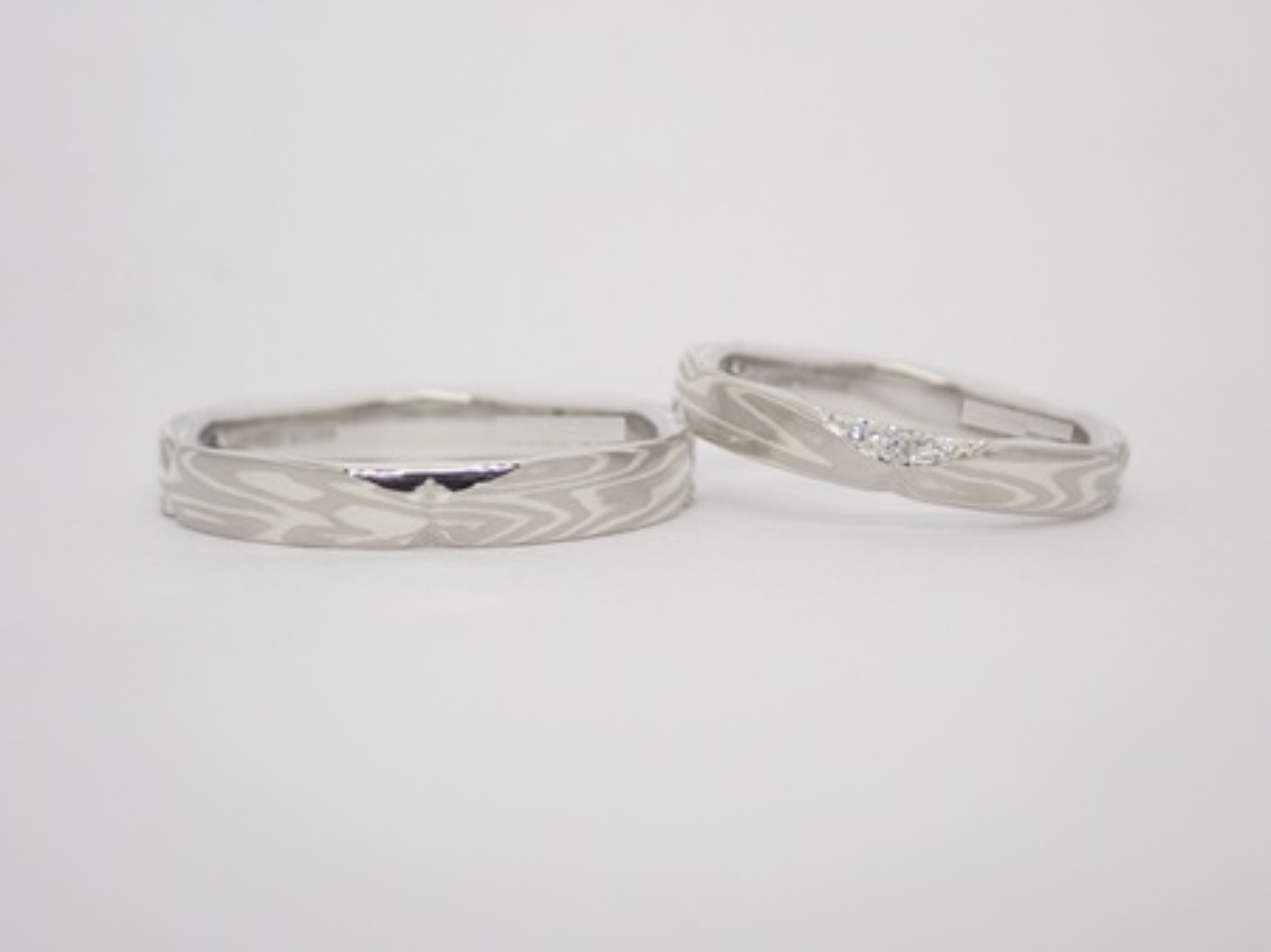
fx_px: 3009
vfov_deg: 18.0
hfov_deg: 23.8
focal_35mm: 82
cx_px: 636
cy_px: 476
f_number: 4.3
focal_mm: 14.62
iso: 200
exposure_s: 1/125
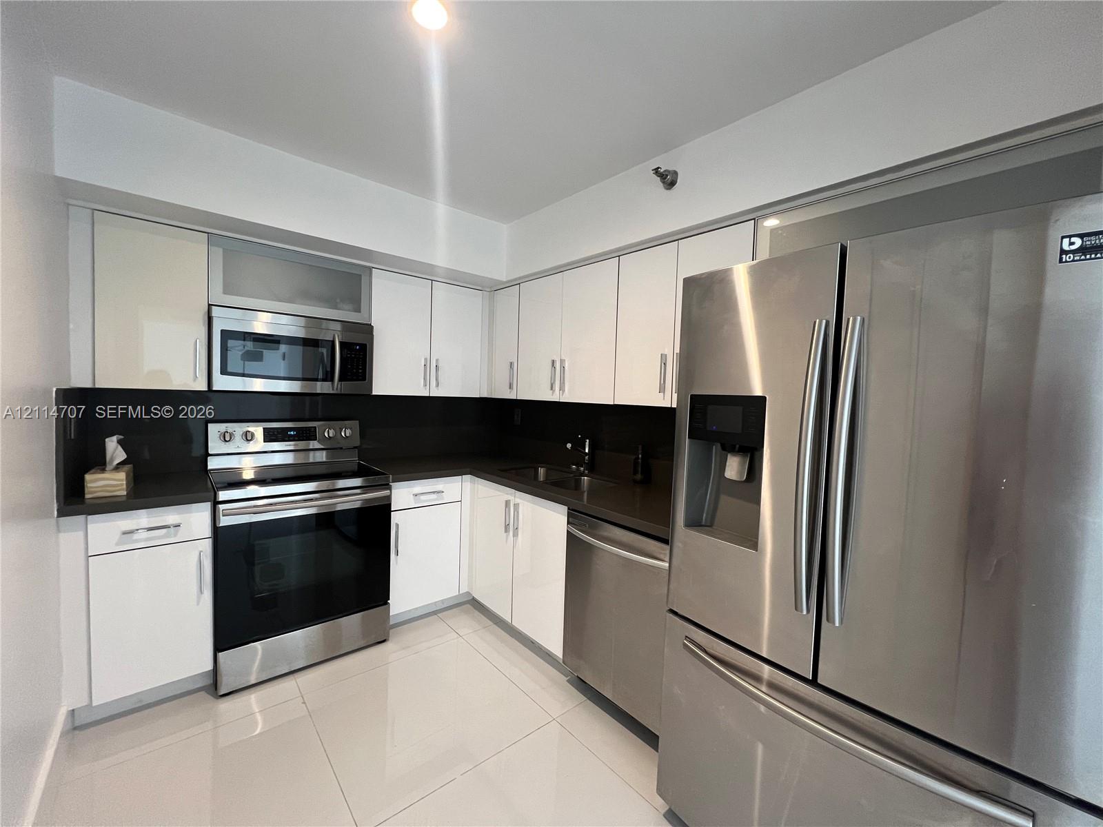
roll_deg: -1.5
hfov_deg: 106.2
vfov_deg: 89.9
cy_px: 414
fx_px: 414
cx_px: 552
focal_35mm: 13
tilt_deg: -3.0
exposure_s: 1/60
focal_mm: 1.57
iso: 250
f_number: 1.8
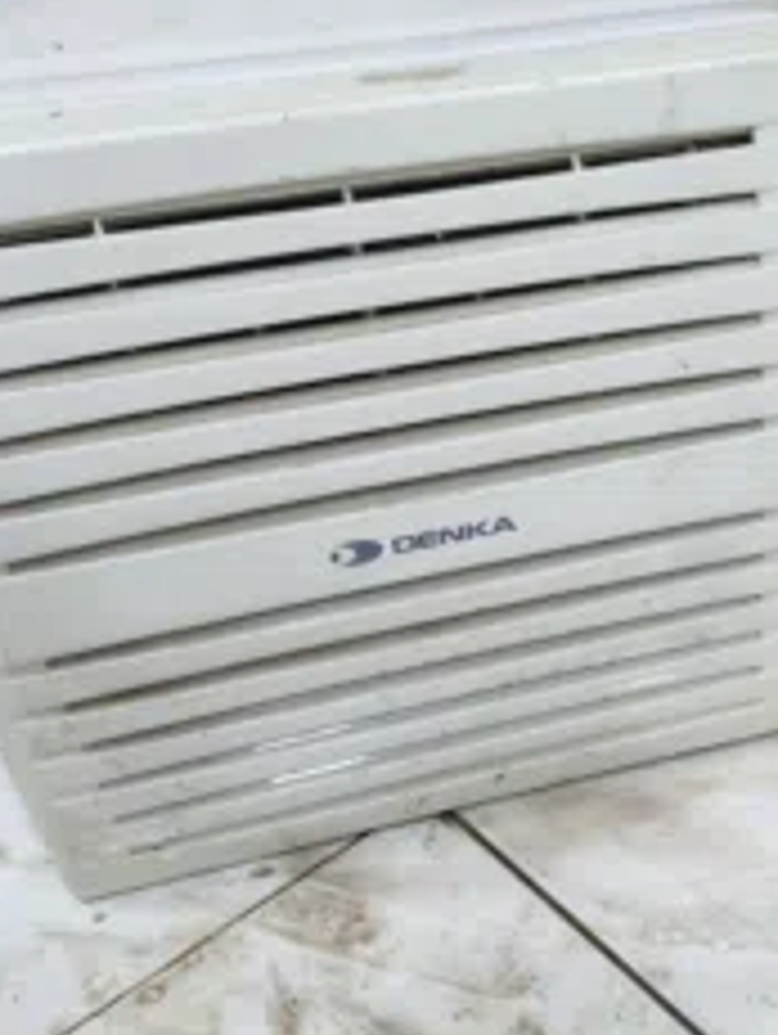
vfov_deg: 46.7
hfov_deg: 34.5
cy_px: 468
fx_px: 1196
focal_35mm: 40
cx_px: 666
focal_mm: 5.56
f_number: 1.8
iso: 320
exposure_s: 1/50
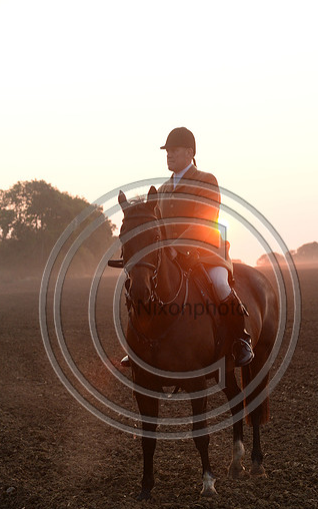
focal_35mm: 93
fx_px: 1288
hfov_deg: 14.1
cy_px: 290
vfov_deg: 22.3
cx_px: 170
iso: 2500
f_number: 5.6
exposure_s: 1/500
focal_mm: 80
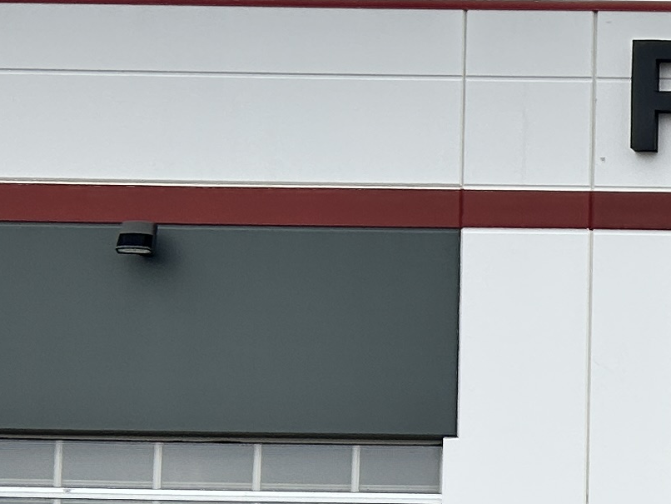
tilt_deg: +1.1
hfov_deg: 13.1
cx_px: 1354
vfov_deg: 10.9
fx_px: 2521
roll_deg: -0.4
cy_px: 816
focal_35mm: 130
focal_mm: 5.7
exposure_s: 1/4115
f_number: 1.5
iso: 50
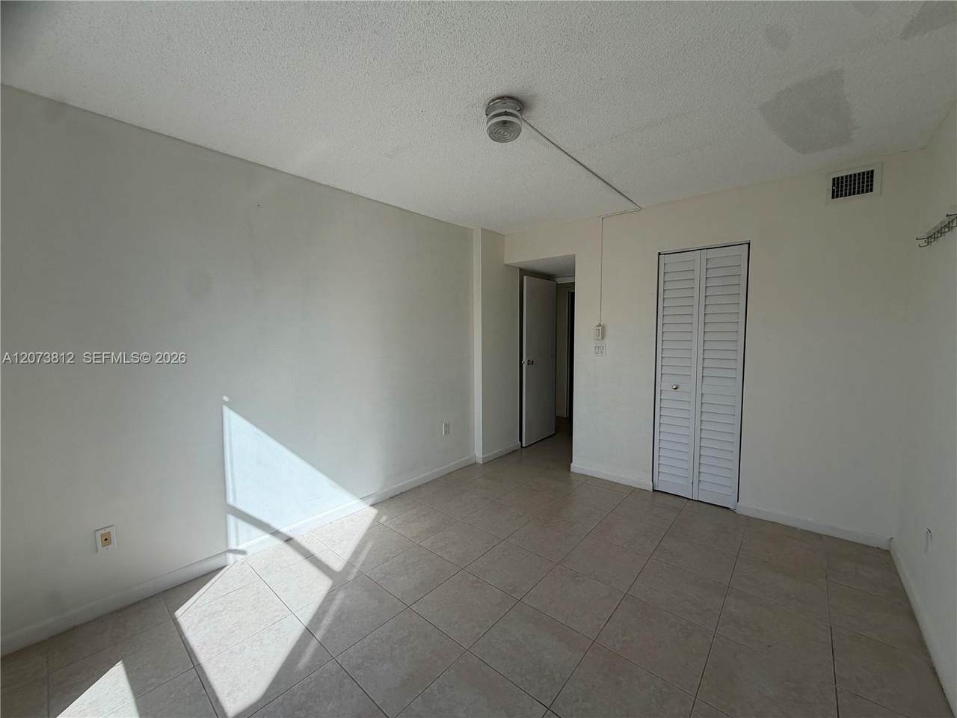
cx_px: 478
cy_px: 359
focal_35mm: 14
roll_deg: +0.9
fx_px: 387
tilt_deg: -3.4
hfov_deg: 102.1
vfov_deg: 85.7
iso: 50
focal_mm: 2.22
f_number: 2.2
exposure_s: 1/368
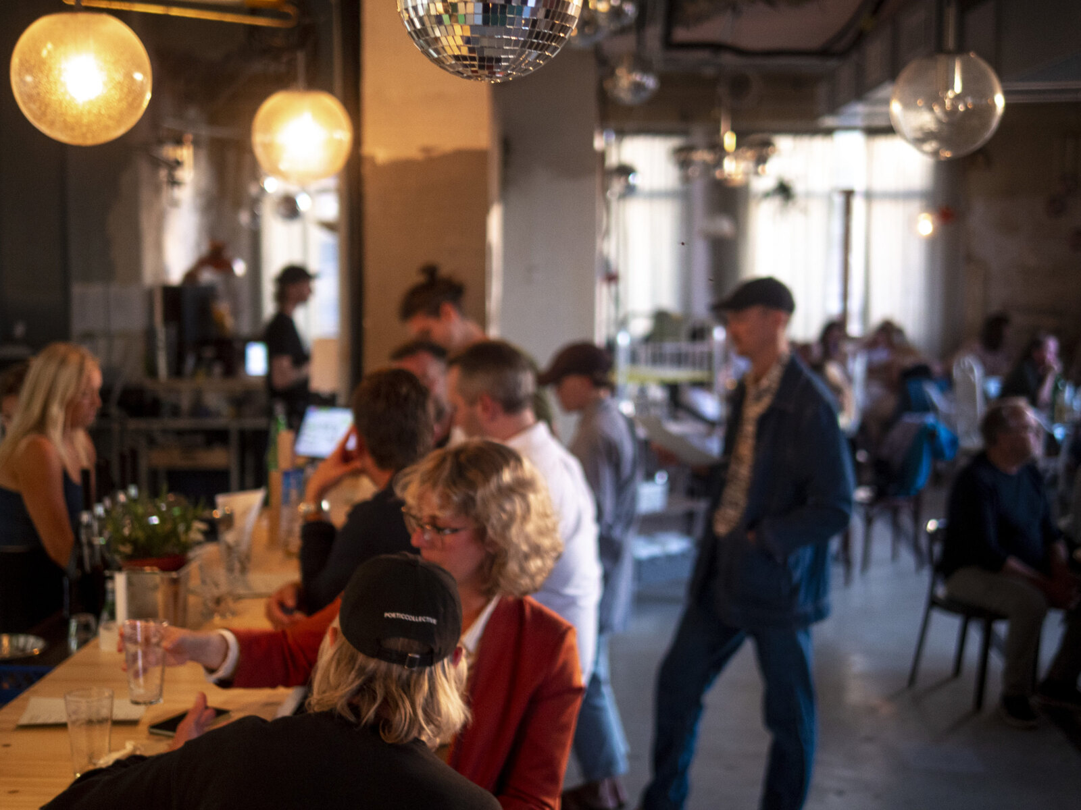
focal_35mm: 50
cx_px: 540
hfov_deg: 38.2
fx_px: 1561
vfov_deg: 29.1
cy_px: 405
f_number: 1.4
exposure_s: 1/125
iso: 1000
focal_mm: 25
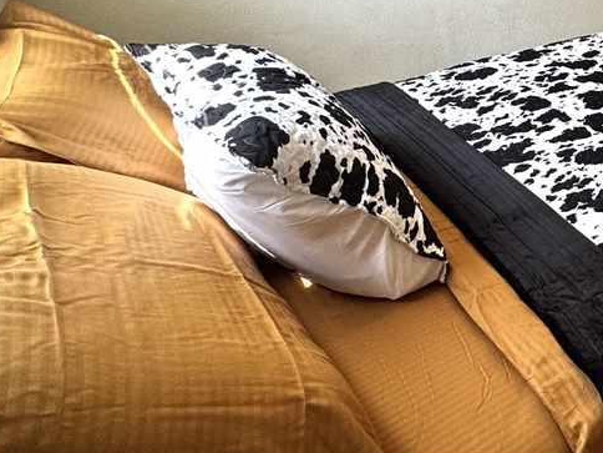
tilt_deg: -14.3
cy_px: -16
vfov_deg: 34.6
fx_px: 645
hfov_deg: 39.6
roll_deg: -2.2
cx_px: 683
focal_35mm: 37
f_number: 2.2
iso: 125
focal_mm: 2.22
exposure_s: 1/120
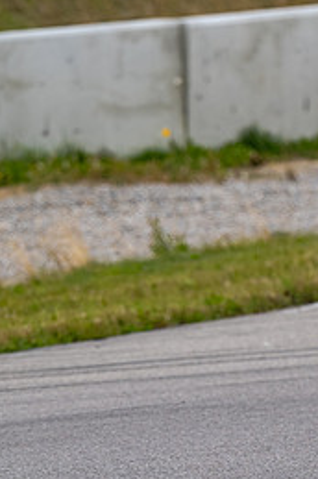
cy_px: 397
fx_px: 13564
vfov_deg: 2.0
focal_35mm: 1021
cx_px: 400
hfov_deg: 1.3
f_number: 6
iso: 360
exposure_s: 1/1250
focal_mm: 390
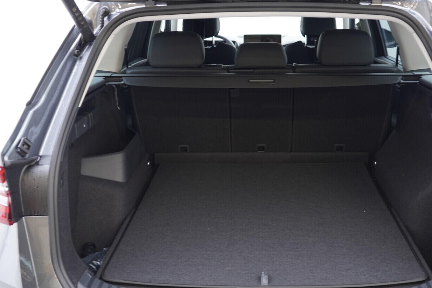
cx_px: 248
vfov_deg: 31.9
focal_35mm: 42
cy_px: 136
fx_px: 504
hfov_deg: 46.3
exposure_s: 1/40
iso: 500
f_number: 2.8
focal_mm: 24
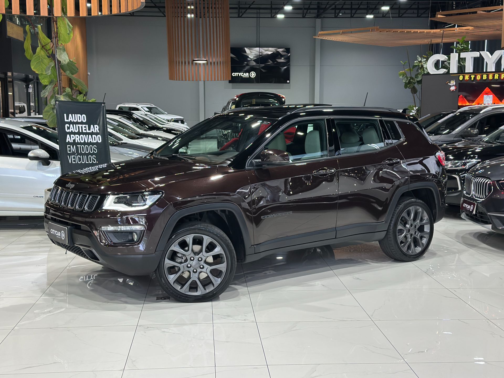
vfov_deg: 30.3
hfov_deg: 39.7
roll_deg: +0.1
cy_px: 189
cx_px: 252
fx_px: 699
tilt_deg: -7.2
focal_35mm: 48
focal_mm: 6.86
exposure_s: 1/120
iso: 200
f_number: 1.78
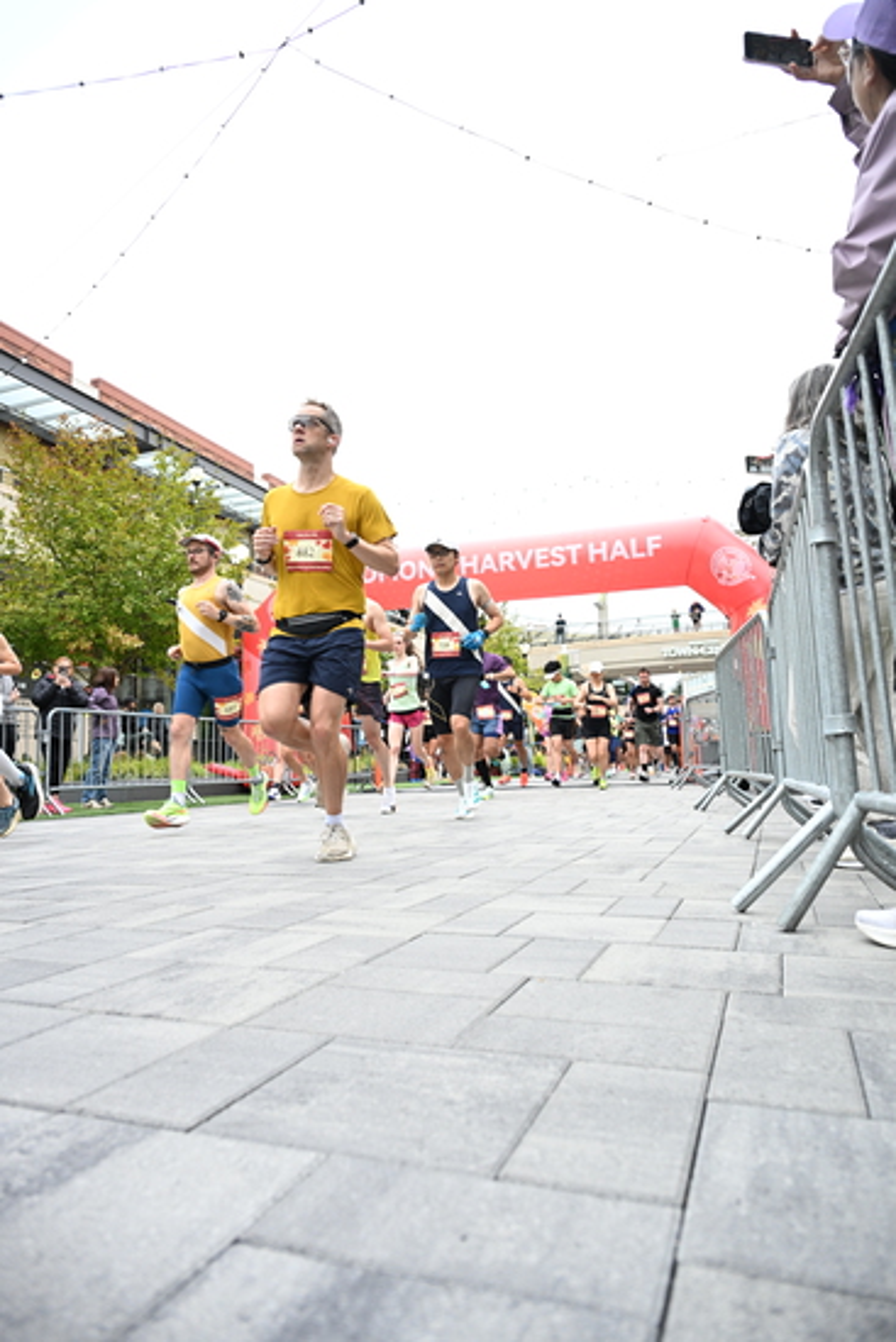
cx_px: 448
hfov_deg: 53.2
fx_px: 895
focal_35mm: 24
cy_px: 671
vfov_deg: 73.7
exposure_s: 1/640
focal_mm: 24
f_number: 4
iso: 2000
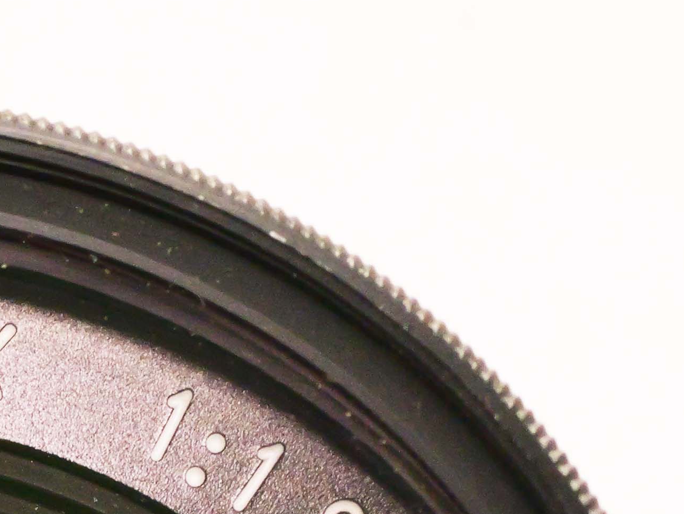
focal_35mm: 268
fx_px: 5298
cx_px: -109
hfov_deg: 7.3
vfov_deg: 5.4
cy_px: 1013
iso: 1600
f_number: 9
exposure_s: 1/80
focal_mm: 30
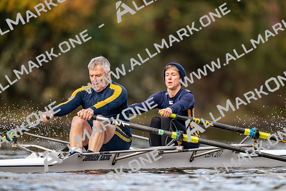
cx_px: 143
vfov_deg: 2.3
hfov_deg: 3.4
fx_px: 4768
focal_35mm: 600
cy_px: 96
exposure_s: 1/2500
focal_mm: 600
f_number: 4
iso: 1600
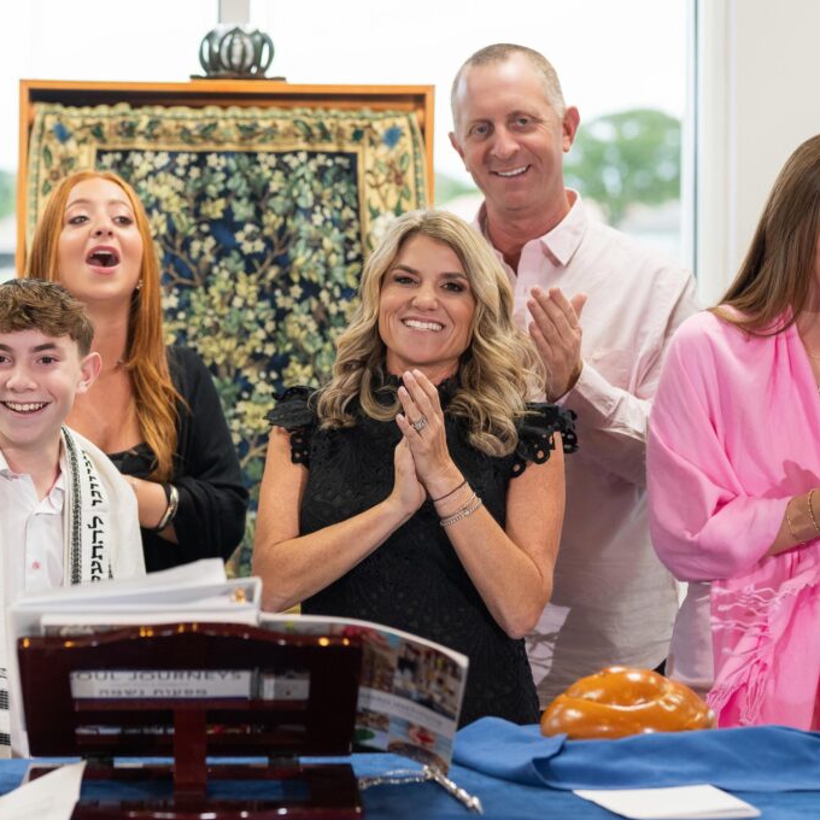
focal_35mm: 64
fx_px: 1715
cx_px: 428
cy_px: 411
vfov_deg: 26.9
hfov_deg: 26.9
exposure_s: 1/320
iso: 640
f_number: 2
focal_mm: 50
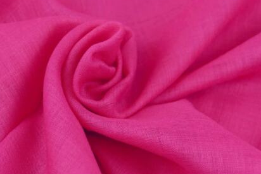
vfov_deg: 9.5
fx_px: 1052
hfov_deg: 14.1
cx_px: 104
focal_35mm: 145
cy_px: 90
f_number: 3.9
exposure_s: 1/80
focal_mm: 41.85
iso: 250
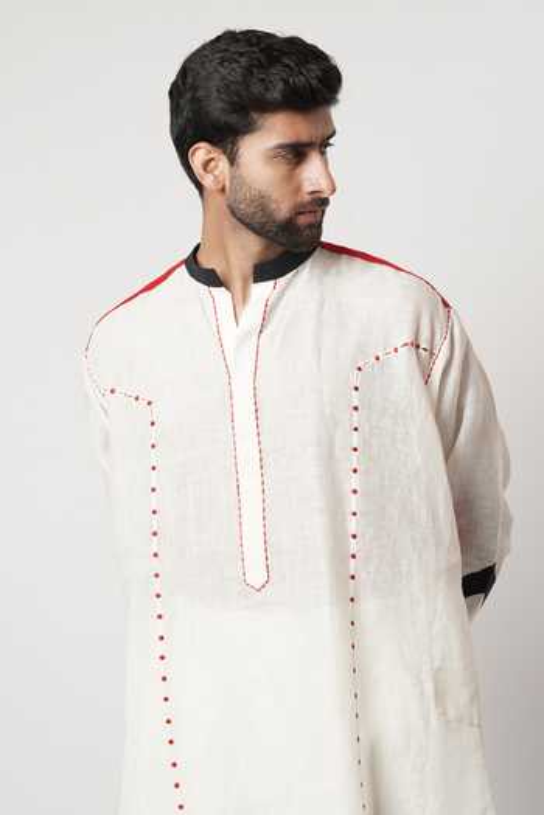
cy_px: 408
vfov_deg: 28.8
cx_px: 272
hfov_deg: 19.5
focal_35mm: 70
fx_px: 1587
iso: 100
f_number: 5.6
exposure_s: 1/200
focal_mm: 70
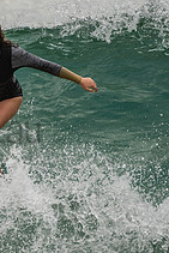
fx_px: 9673
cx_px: -86
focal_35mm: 1376
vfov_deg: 1.5
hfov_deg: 1.0
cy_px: 116
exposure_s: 1/2000
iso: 280
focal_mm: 500
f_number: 5.6
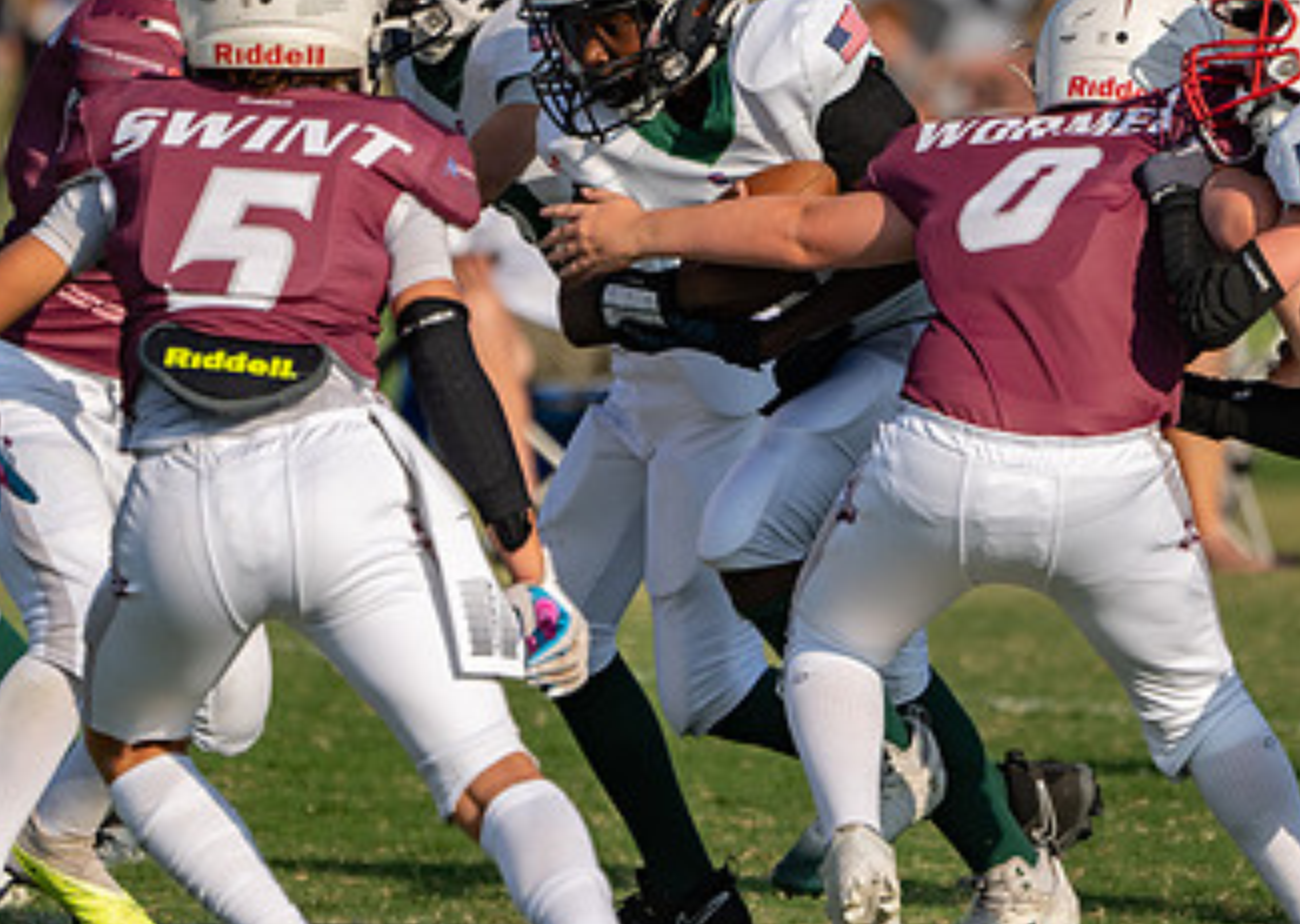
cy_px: 386
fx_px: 27129
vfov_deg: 2.0
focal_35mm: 736
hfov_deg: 2.7
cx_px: 922
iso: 200
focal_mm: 336
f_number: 5.6
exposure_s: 1/1600
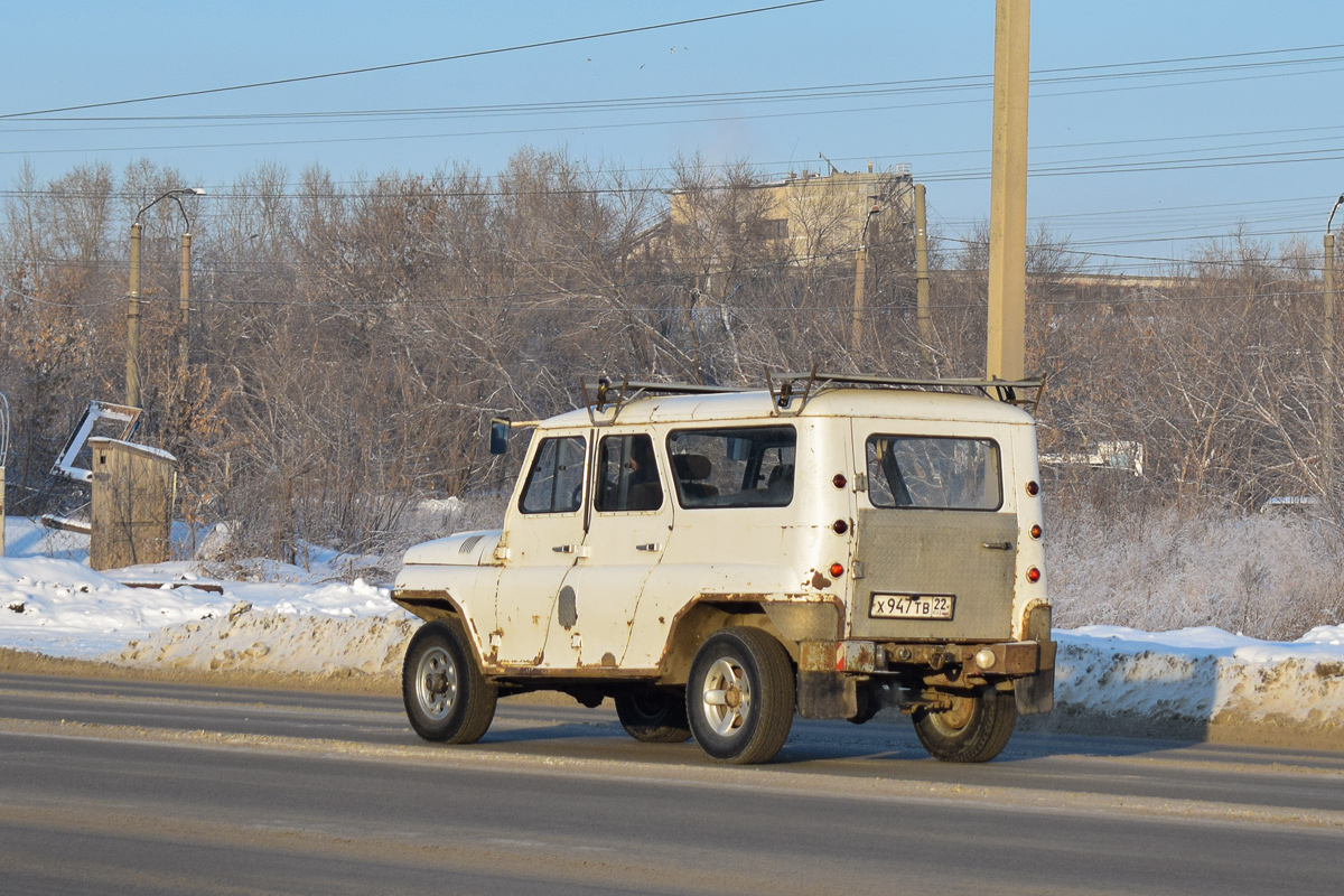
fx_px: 3080
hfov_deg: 24.6
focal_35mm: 82
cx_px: 672
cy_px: 448
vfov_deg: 16.6
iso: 400
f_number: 7.1
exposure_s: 1/1000
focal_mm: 55
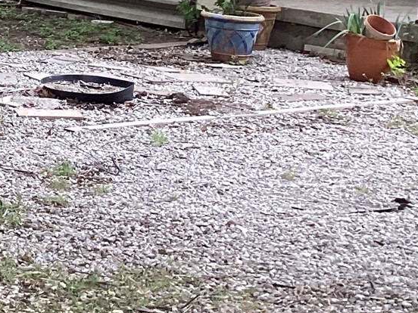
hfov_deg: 15.2
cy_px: -138
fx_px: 1389
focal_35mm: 115
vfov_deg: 12.3
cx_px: -299
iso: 80
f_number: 2.4
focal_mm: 3.3
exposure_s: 1/120
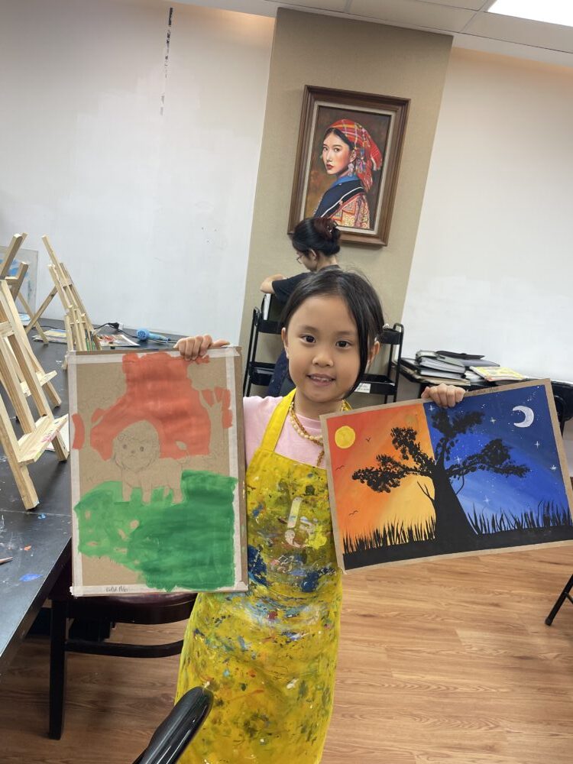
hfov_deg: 54.9
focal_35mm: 25
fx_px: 552
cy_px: 382
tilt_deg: -11.0
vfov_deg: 69.4
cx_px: 286
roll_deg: -7.8
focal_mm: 5.1
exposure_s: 1/121
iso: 80
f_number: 1.6
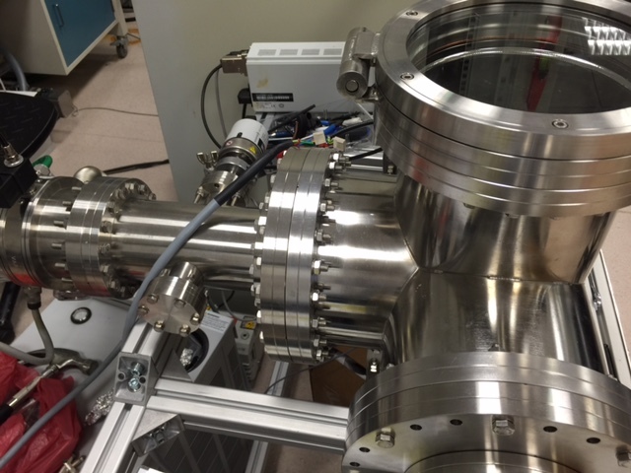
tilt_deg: -44.3
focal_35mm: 29
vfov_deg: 48.2
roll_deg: +0.3
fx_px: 529
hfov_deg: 61.7
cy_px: 236
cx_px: 316
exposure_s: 1/15
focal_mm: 4.15
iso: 32
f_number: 2.2
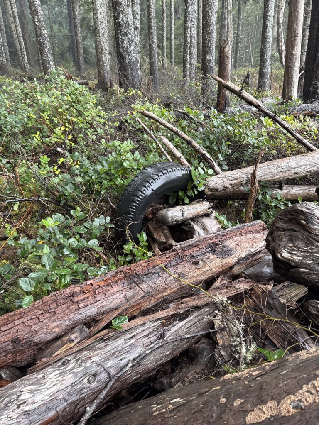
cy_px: 212
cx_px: 160
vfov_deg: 71.6
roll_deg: -0.2
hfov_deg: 56.8
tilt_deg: -23.0
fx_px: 295
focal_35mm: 24
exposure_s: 1/60
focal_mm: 6.76
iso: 250
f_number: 1.78
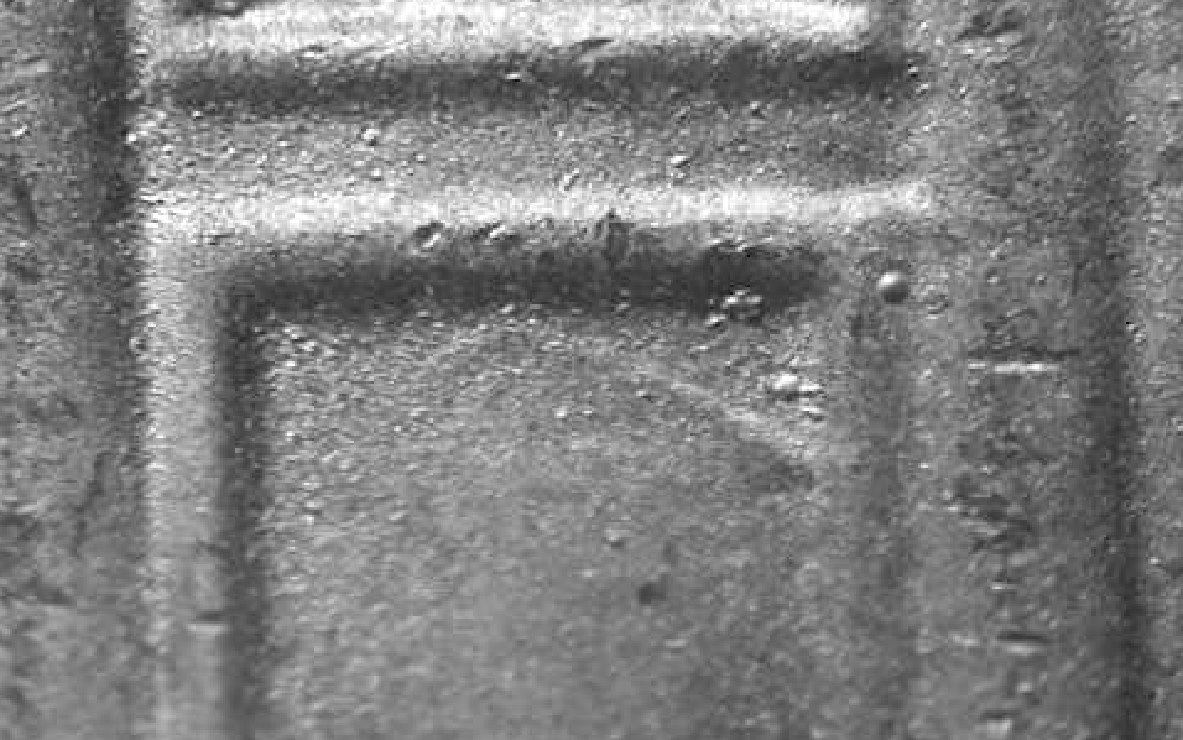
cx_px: 592
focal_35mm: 213
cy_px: 339
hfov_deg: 9.8
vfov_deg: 6.2
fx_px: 6869
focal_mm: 31.1
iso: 100
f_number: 5
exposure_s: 1/10.7
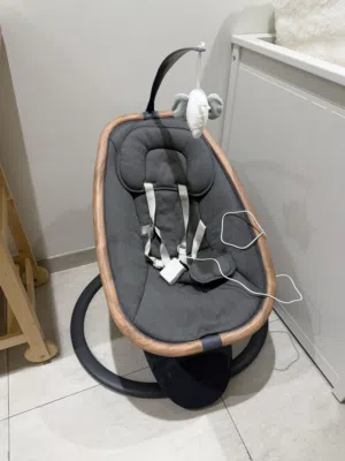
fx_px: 319
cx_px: 172
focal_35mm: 24
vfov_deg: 71.6
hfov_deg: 56.8
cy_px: 230
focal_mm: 6.76
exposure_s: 1/100
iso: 100
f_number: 1.78
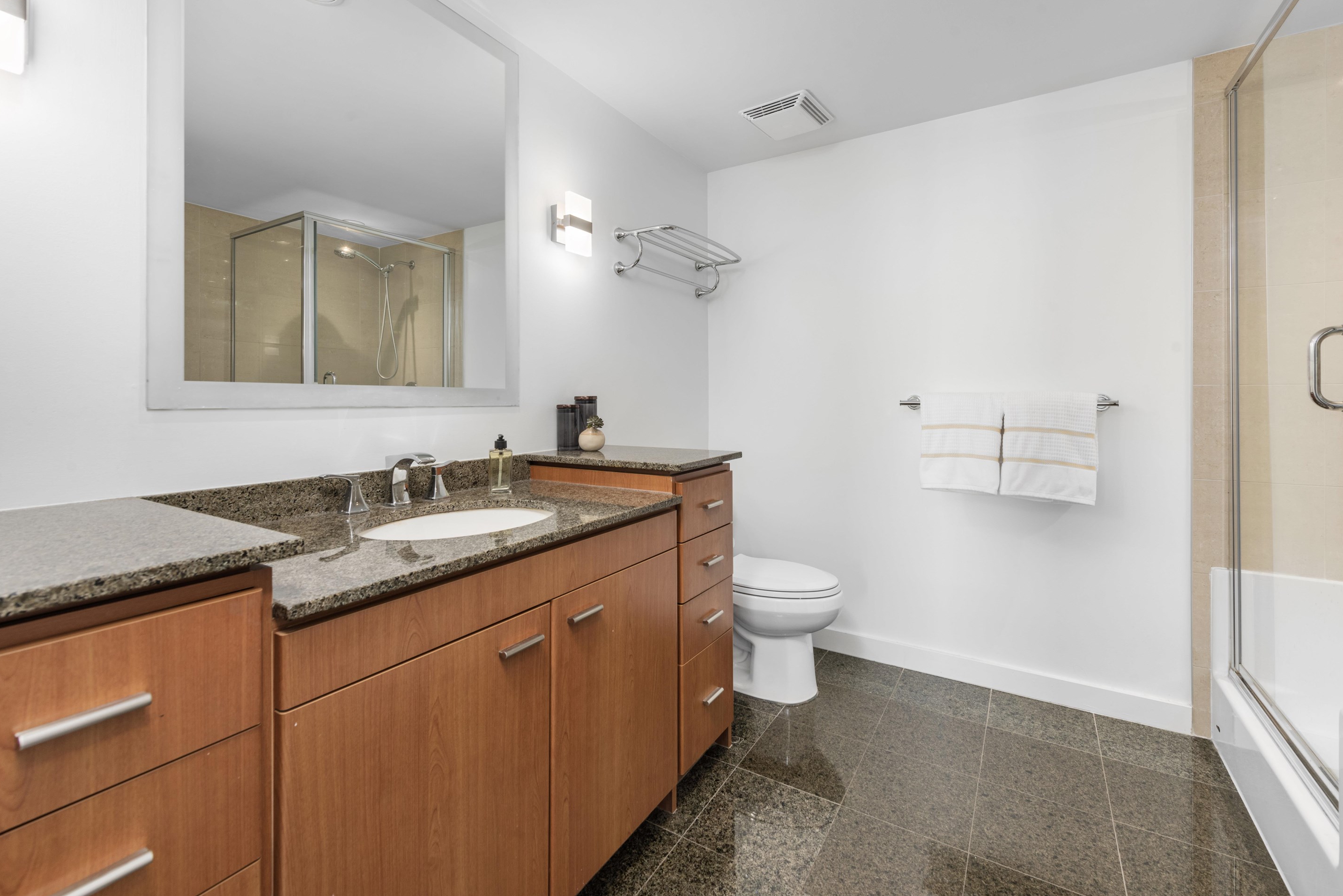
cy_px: 422
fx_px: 560
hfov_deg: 100.4
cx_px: 687
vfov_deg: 77.3
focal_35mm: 15
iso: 200
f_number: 8
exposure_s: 1/5
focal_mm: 14
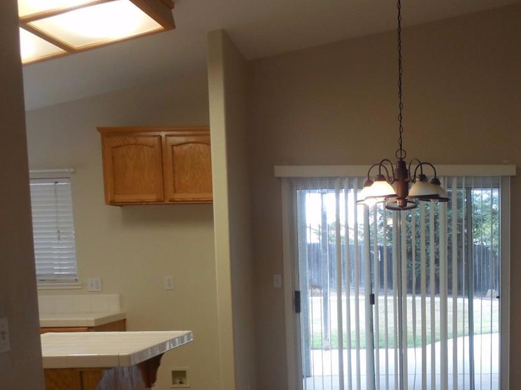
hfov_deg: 38.4
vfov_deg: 29.7
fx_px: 707
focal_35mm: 47
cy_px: 341
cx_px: 440
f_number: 3.5
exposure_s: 1/30
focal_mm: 4.6
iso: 140
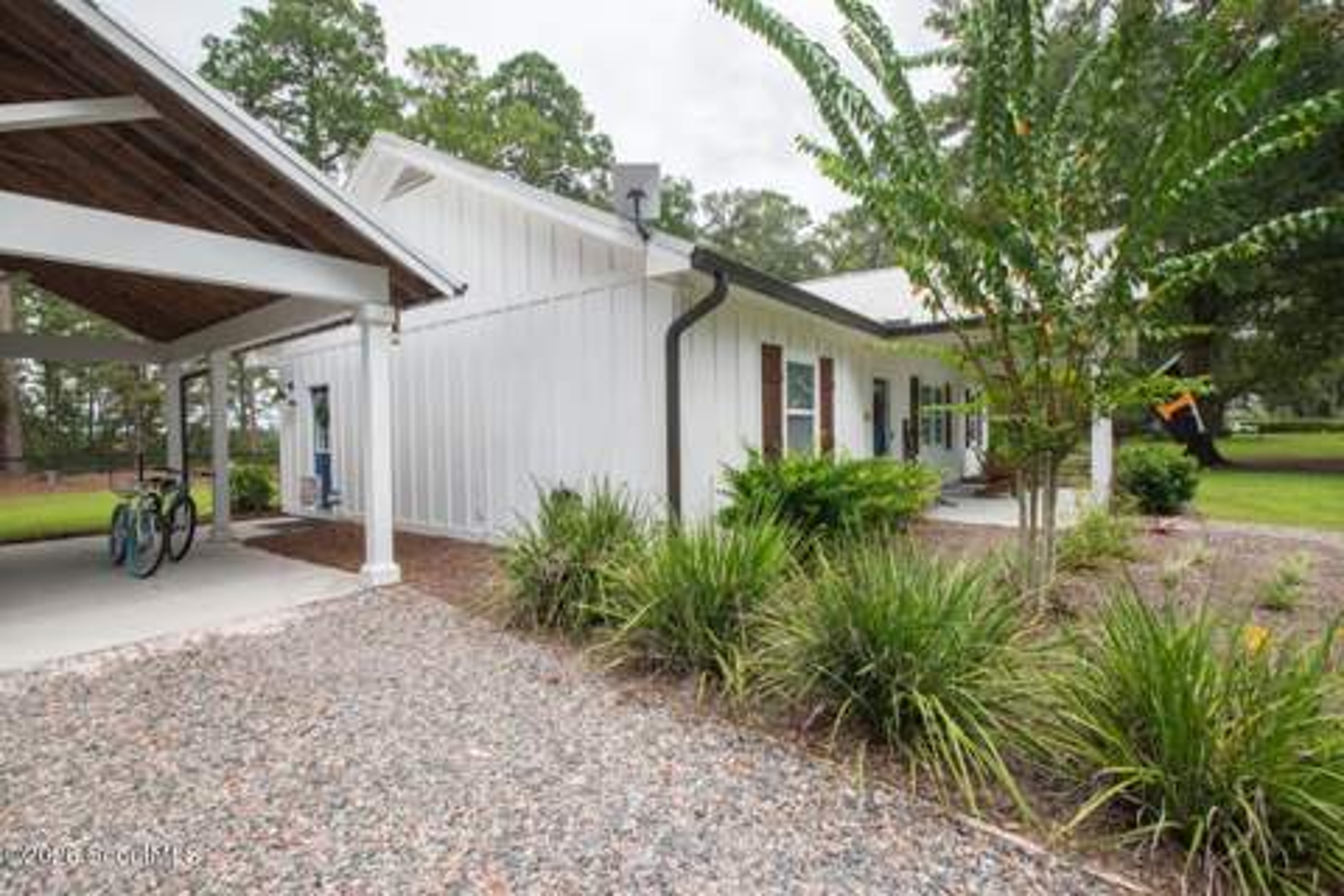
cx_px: 672
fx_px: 560
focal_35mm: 15
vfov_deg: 77.3
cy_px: 448
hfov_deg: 100.4
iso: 1250
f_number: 6.3
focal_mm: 10
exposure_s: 1/2500
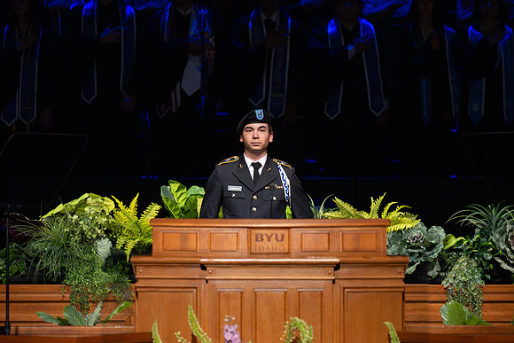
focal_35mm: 513
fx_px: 7324
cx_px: 257
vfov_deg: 2.7
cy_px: 172
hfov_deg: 4.0
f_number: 5.6
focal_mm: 500
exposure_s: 1/320
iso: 6400
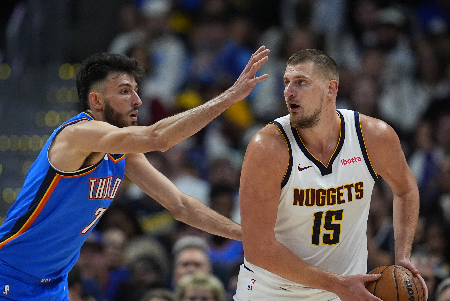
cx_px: 225
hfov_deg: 3.4
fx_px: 7506
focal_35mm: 600
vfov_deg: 2.3
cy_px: 150
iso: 3200
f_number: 3.2
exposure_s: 1/1600
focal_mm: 400
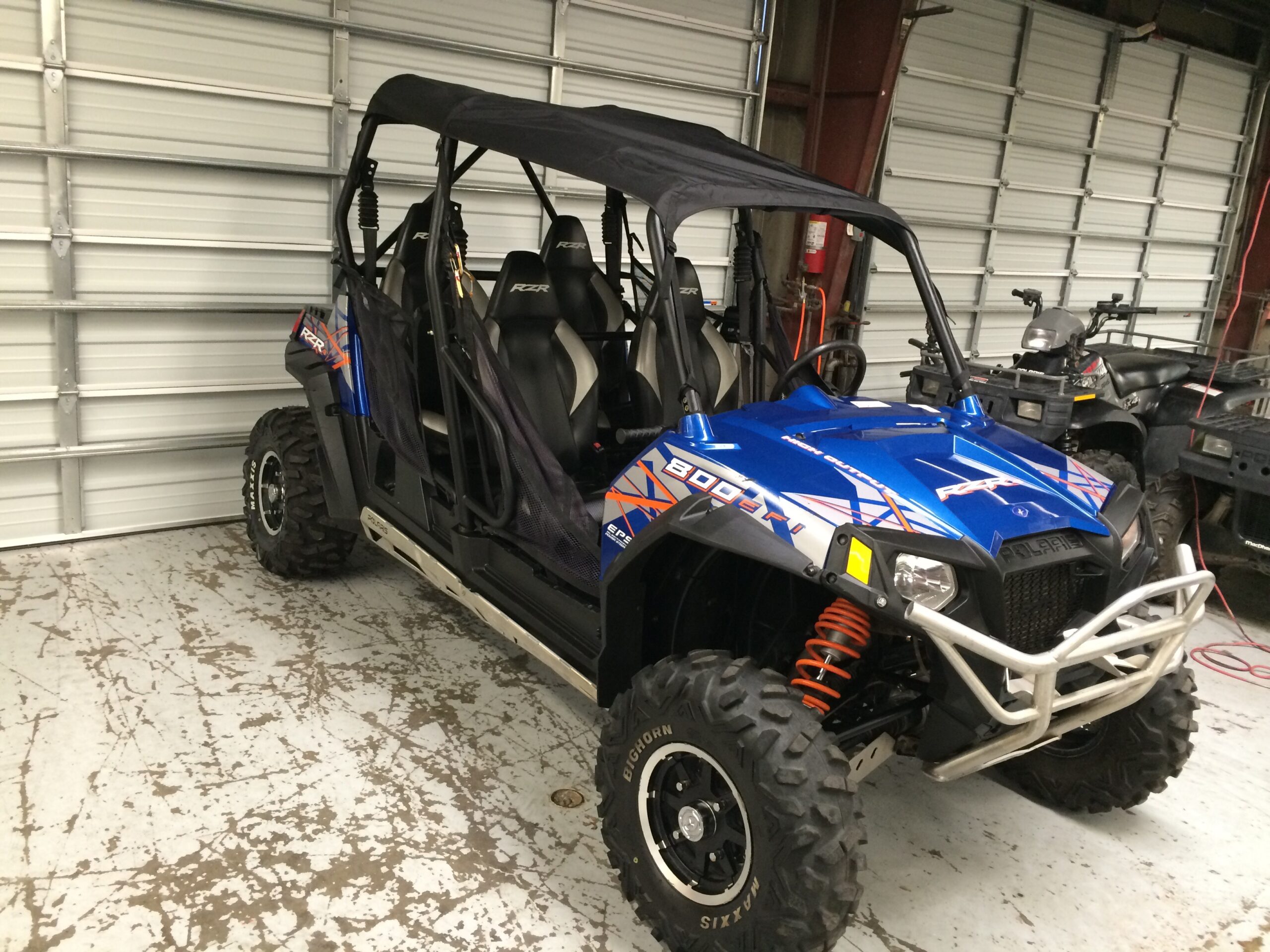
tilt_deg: -15.4
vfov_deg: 48.2
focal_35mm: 29
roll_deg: -4.2
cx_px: 635
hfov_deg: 61.7
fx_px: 1064
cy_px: 476
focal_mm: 4.15
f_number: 2.2
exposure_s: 1/30
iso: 160
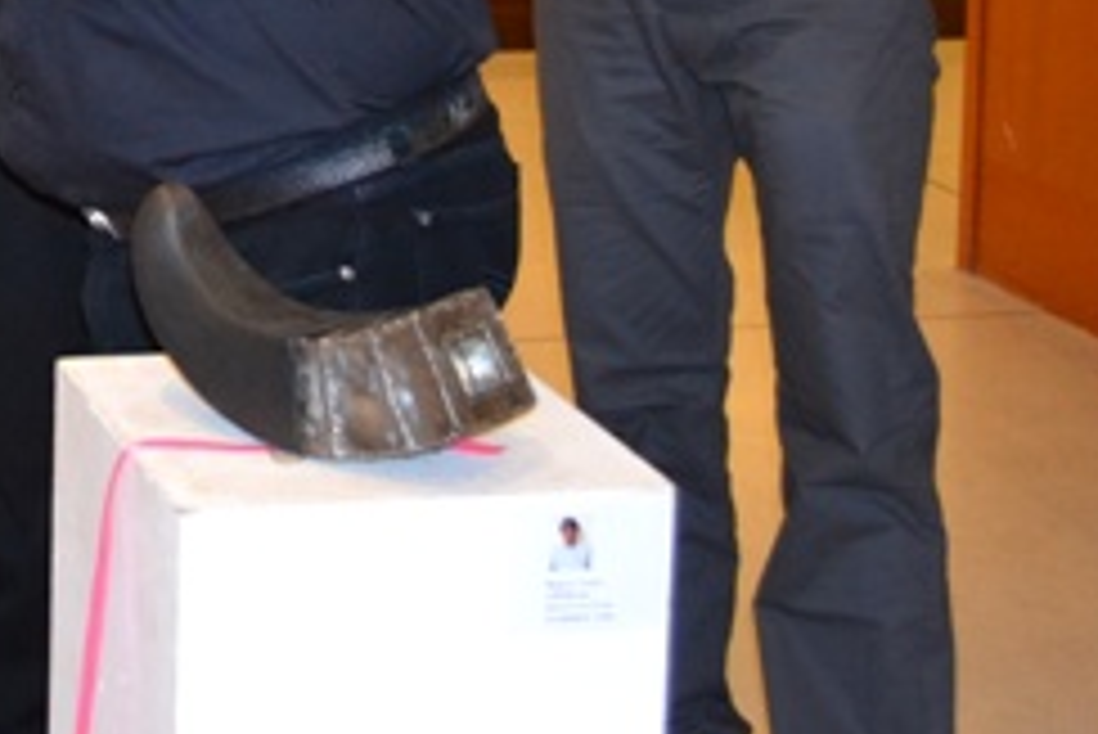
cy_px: -408
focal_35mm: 108
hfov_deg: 17.6
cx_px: -382
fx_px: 3296
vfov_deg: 12.0
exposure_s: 1/60
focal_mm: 22
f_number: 3.8
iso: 1250
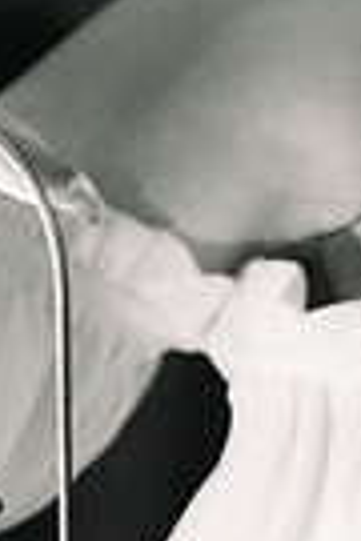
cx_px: 433
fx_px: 6889
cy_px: 50
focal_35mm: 458
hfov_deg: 3.0
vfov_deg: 4.5
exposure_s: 1/160
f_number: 2.8
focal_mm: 95
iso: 640
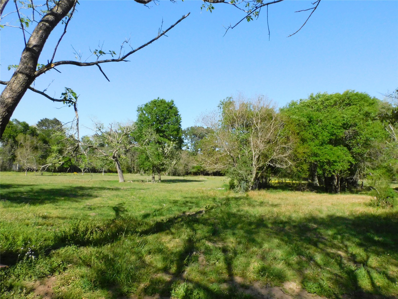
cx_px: 199
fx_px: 276
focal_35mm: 24
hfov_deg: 71.6
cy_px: 150
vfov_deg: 56.8
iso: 800
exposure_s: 1/1250
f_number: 7.6
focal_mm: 4.3
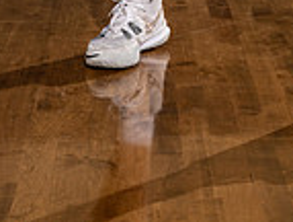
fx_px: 1383
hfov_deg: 12.1
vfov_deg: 8.6
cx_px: 172
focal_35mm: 163
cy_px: -238
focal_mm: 54
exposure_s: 1/250
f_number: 5.6
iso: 400
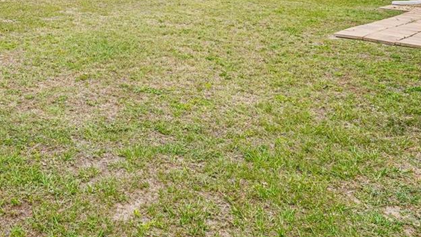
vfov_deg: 24.2
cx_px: 43
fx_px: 480
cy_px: -74
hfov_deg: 43.3
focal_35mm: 43
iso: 50
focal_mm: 16
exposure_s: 1/45
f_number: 8
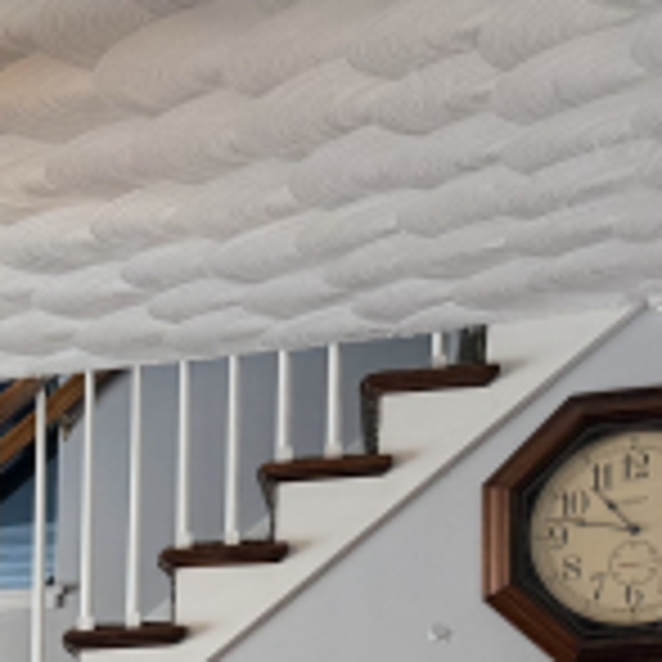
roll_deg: +0.5
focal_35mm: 96
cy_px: 1036
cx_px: -480
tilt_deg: -4.0
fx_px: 2077
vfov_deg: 16.3
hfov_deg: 15.8
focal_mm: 6.76
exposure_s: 1/172
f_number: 1.78
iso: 80
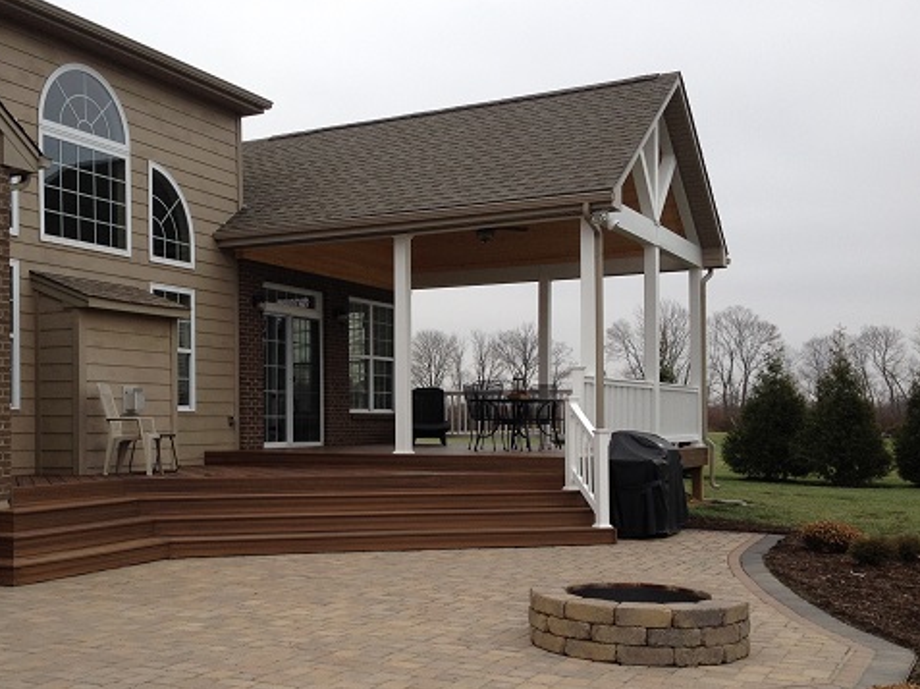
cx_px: 314
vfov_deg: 30.7
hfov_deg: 40.0
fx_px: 1248
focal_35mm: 47
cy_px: 419
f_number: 2.4
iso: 50
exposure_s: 1/252
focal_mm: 4.28
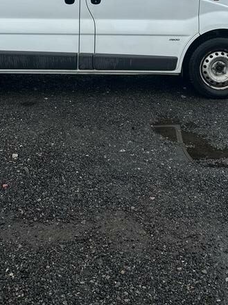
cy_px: -4
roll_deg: +0.2
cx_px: 61
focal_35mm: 49
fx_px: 431
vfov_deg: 35.1
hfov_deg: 29.3
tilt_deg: -4.7
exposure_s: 1/1473
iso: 80
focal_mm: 6.86
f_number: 1.78
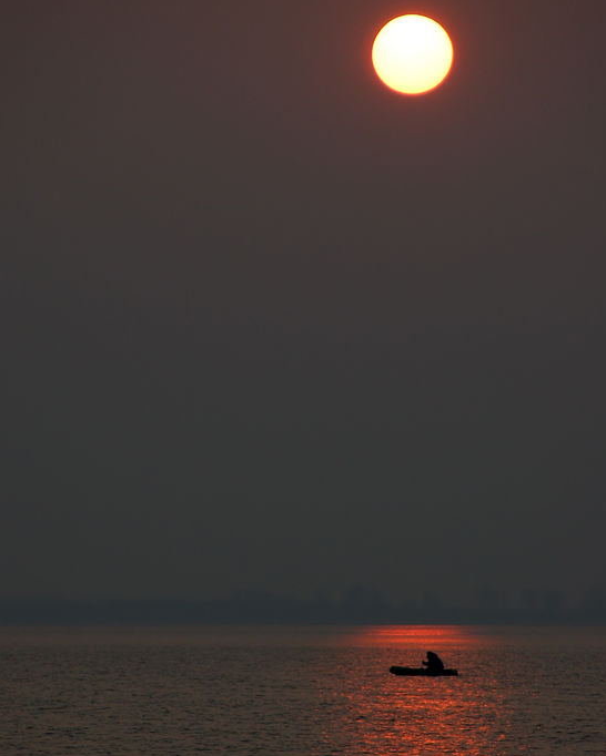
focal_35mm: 371
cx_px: 295
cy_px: 442
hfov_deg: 4.2
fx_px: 8314
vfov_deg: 5.2
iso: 200
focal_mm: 200
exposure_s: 1/640
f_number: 6.3
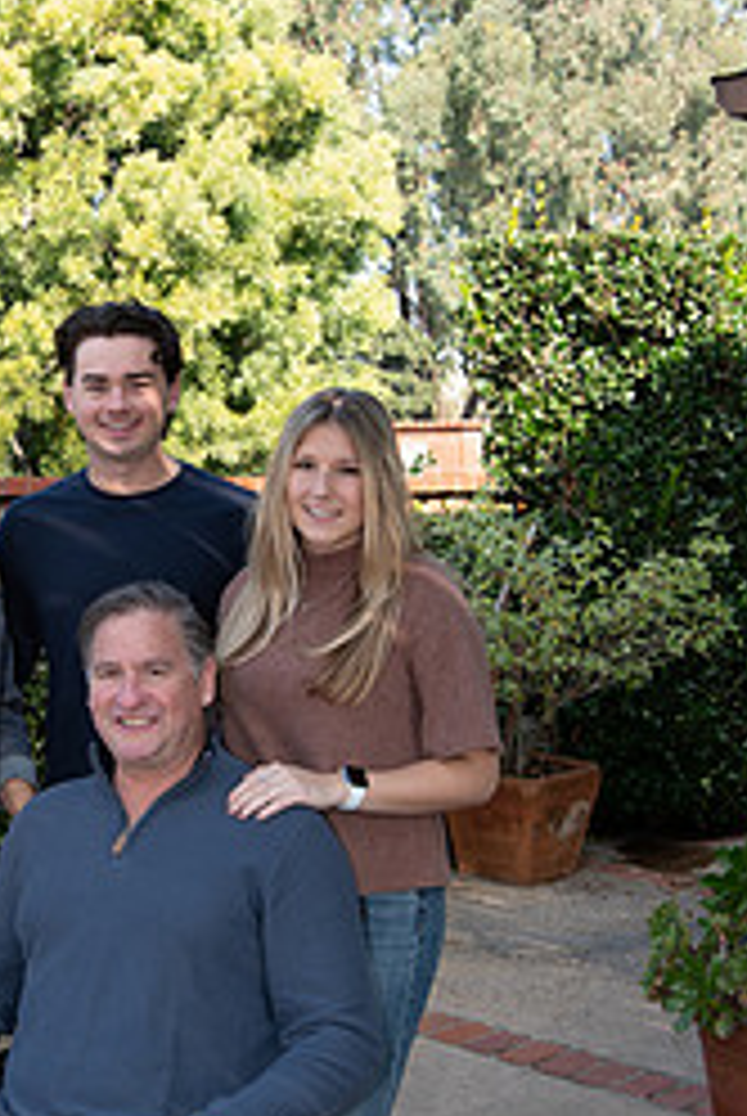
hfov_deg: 23.1
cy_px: 603
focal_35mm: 58
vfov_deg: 34.4
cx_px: 148
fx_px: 1800
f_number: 8
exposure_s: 1/160
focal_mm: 32
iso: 250
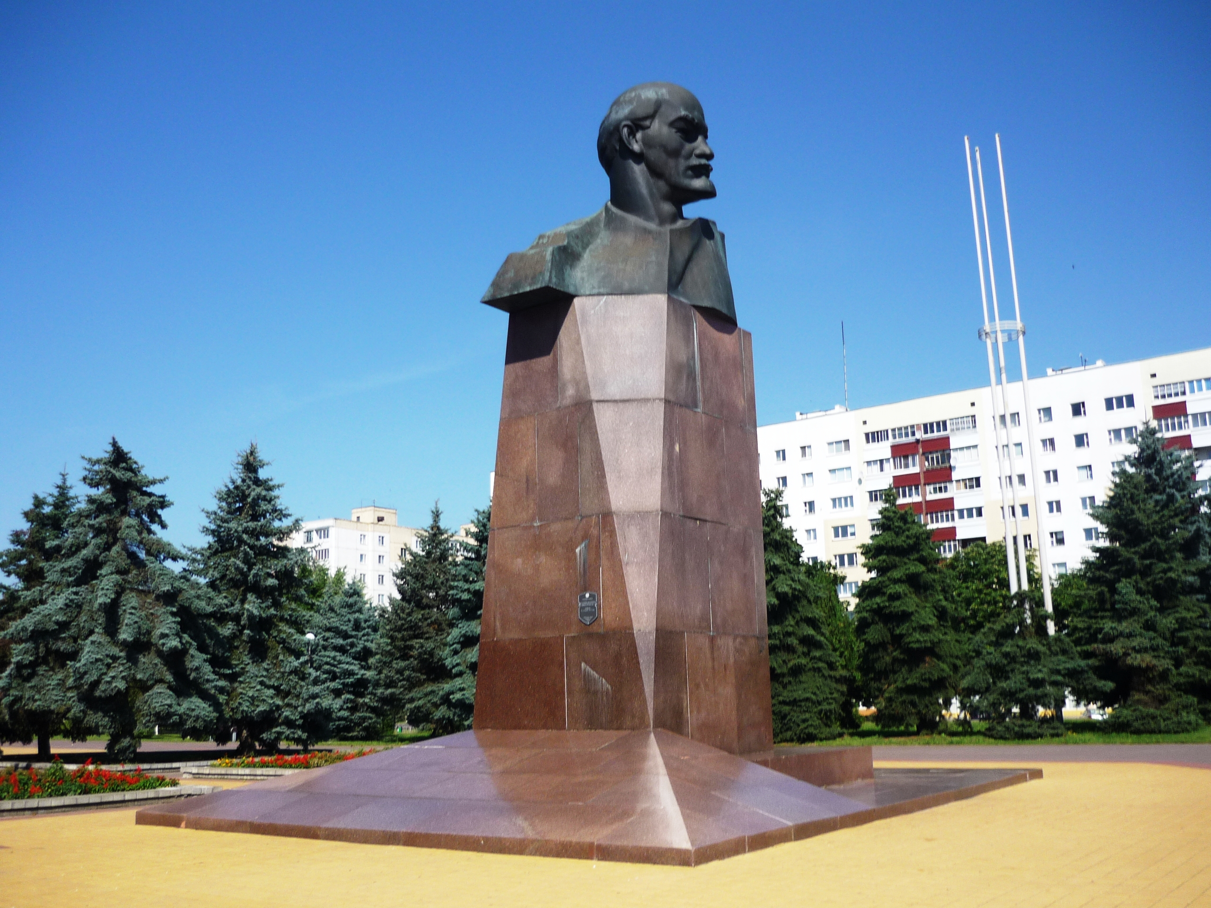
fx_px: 1154
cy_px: 454
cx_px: 606
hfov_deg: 55.4
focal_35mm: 33
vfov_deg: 42.9
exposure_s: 1/200
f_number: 8
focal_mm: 5.5
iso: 100
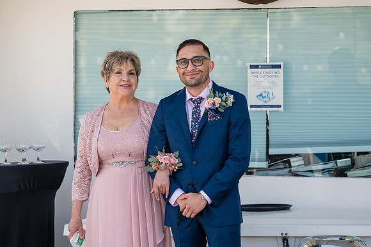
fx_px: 1699
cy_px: 124
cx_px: 186
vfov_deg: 8.3
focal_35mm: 165
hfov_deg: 12.5
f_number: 4.5
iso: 160
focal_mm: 165
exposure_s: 1/500
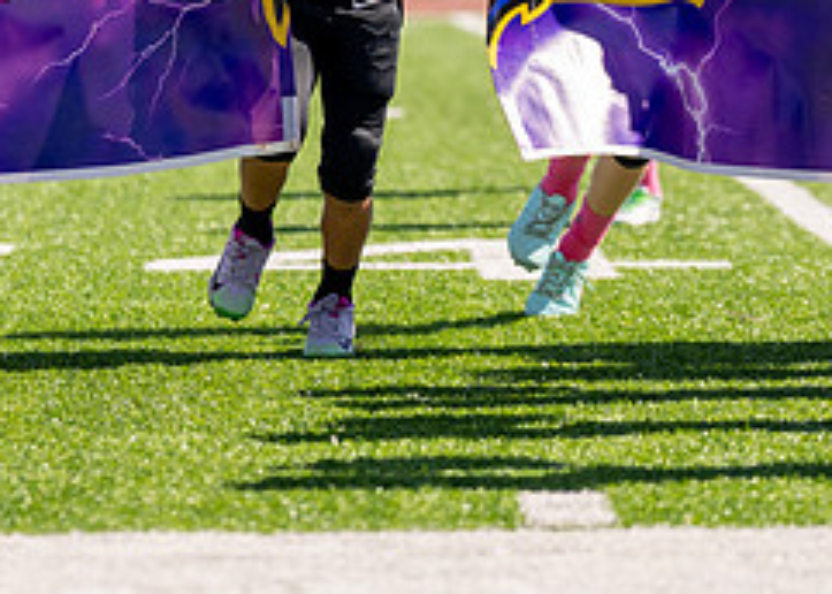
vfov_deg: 4.3
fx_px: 7796
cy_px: -131
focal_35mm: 330
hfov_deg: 6.1
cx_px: 529
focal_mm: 112
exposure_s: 1/2500
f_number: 2.8
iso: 160
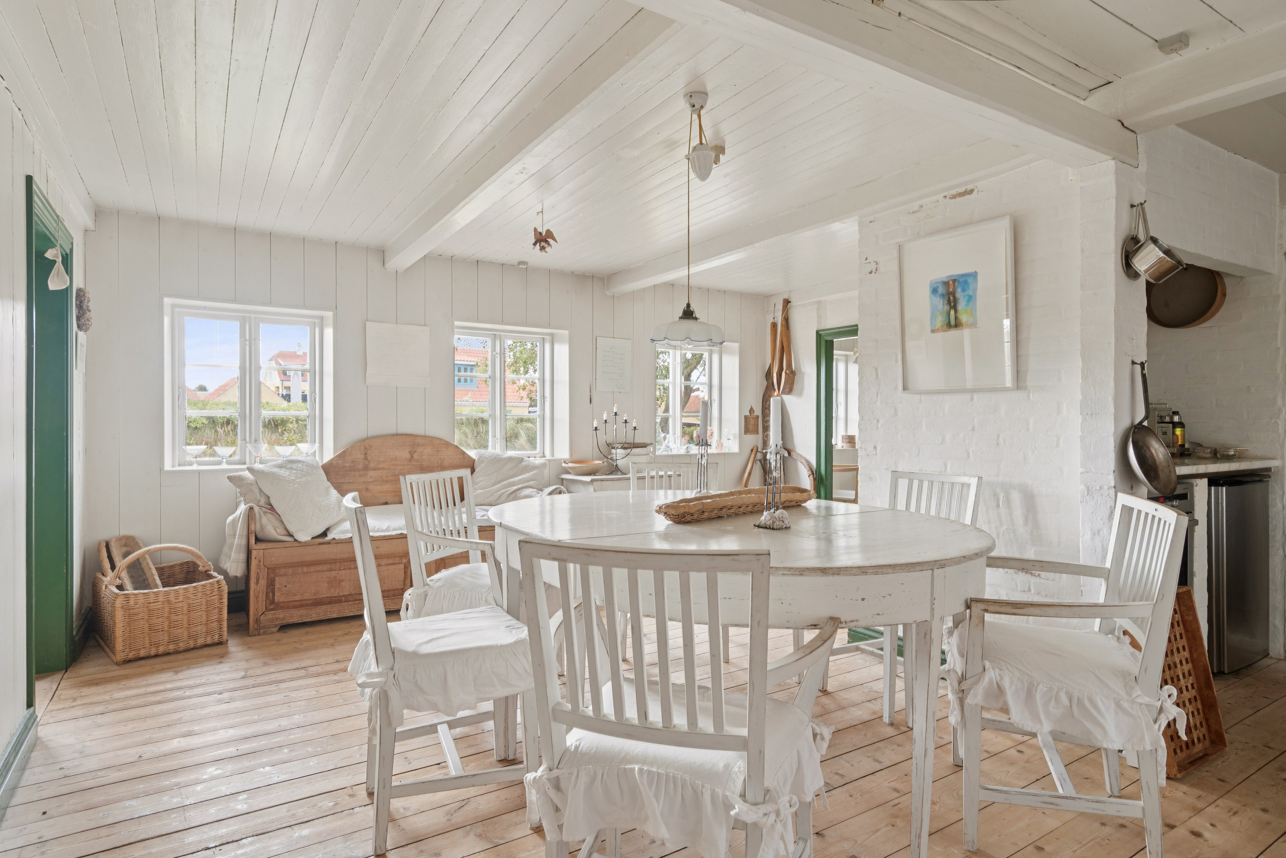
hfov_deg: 86.9
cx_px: 643
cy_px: 429
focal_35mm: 19
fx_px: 679
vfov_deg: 64.6
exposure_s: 1/13
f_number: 8
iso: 400
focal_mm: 19
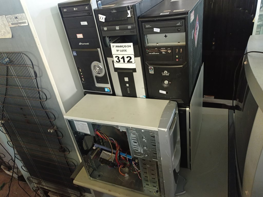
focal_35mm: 28
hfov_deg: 63.5
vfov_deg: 49.7
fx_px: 213
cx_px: 132
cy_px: 98
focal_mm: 4.7
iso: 422
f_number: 1.79
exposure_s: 1/24
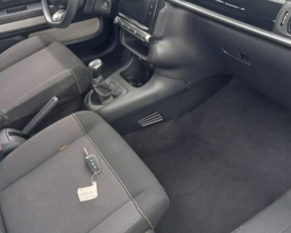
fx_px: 336
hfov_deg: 46.6
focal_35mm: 39
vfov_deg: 37.9
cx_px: 116
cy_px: 83
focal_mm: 3.46
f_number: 2.2
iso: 112
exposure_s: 1/50
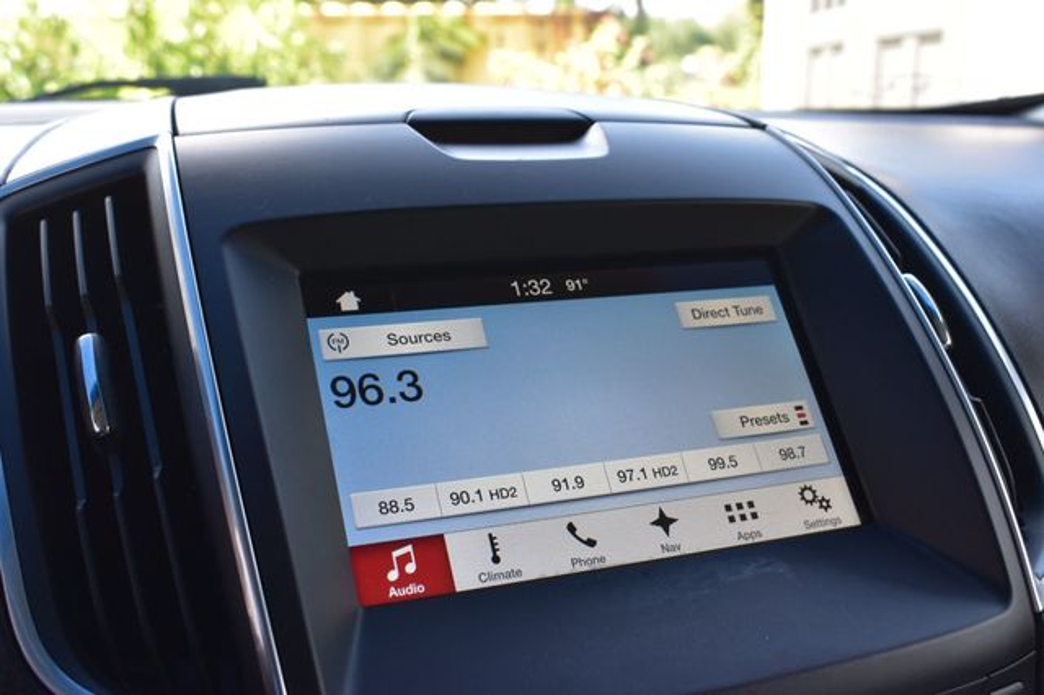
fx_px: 1174
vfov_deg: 33.0
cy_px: 348
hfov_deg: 47.9
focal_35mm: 40
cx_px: 522
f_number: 8
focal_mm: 27
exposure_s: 1/60
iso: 400
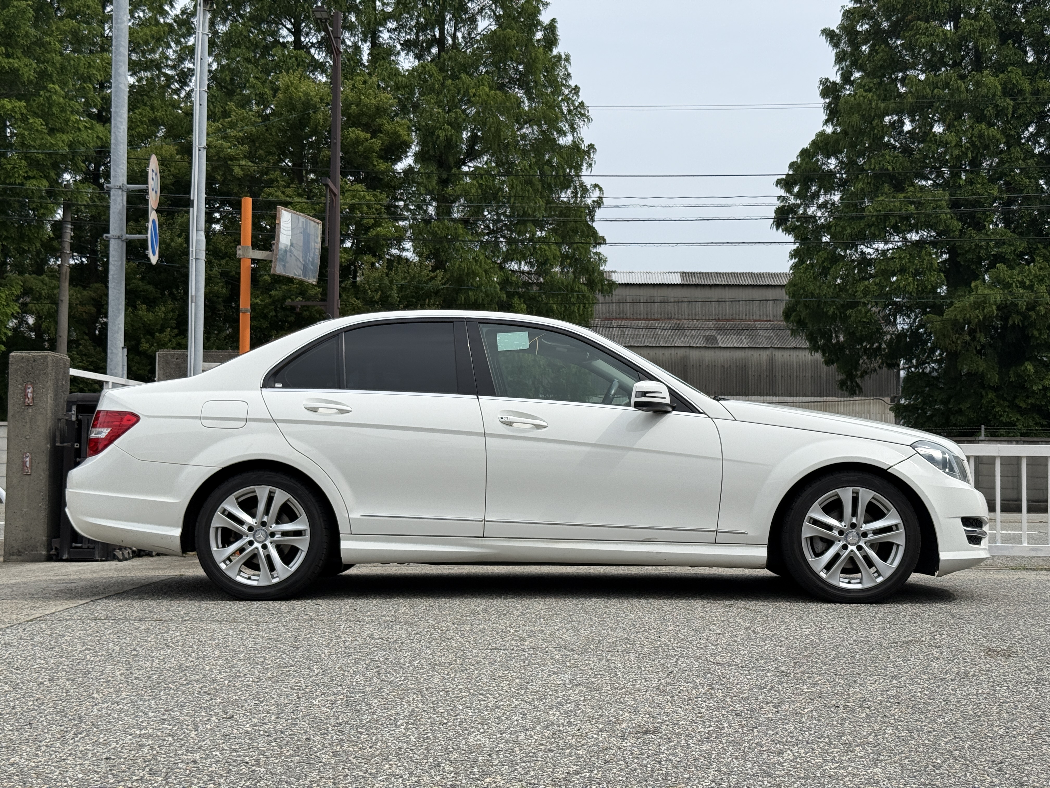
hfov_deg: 39.7
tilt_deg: +3.2
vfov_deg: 30.3
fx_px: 1456
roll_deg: -0.7
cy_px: 394
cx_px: 525
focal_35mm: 48
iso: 80
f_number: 1.78
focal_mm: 6.76
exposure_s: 1/5587
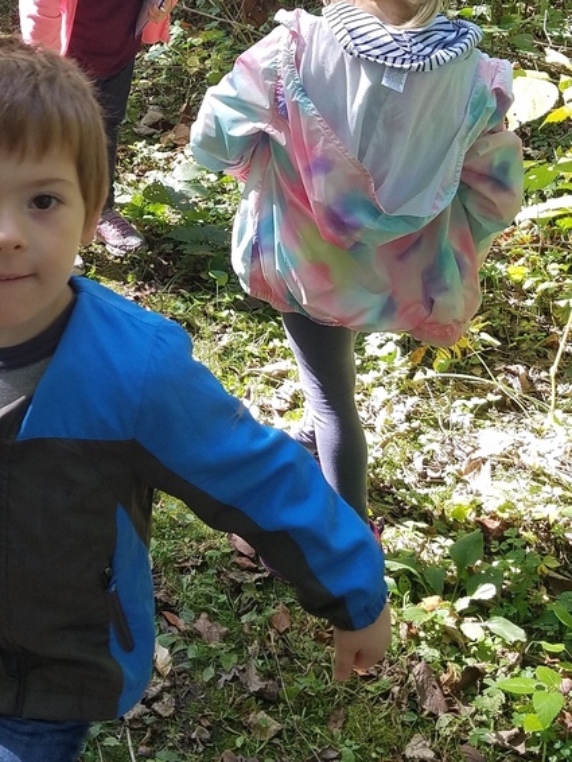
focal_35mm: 47
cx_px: 170
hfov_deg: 30.6
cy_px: 263
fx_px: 1035
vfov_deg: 40.0
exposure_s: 1/175
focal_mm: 4.2
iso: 50
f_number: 1.7
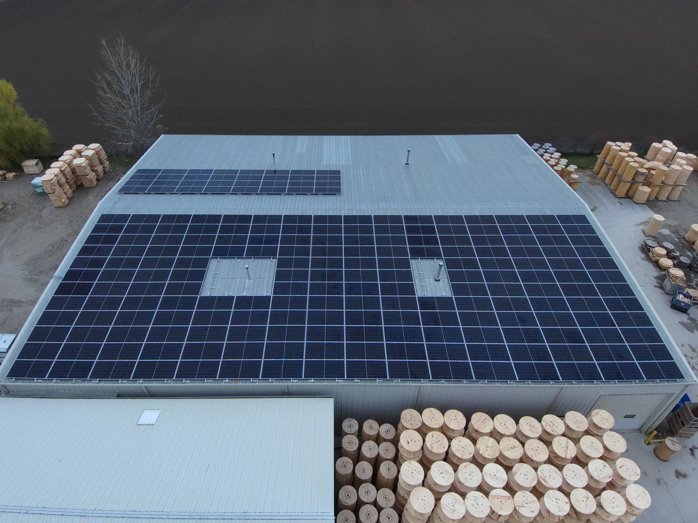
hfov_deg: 76.3
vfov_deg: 61.1
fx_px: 444
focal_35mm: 22
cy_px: 250
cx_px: 335
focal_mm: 3.7
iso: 1184
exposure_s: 1/120
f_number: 2.8
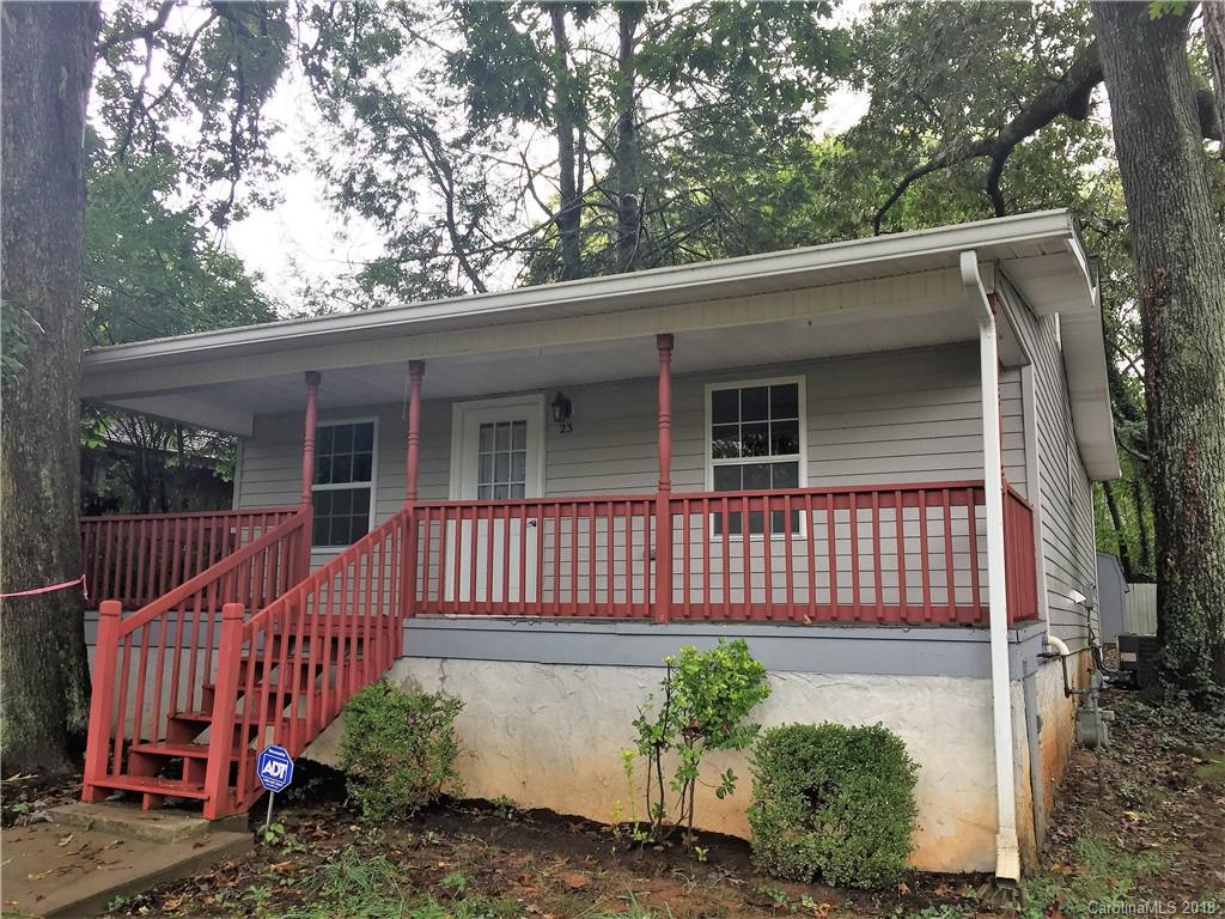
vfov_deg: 48.2
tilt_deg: +7.9
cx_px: 612
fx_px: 1026
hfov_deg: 61.7
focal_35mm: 29
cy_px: 460
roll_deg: -1.1
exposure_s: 1/120
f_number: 2.2
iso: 32
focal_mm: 4.15
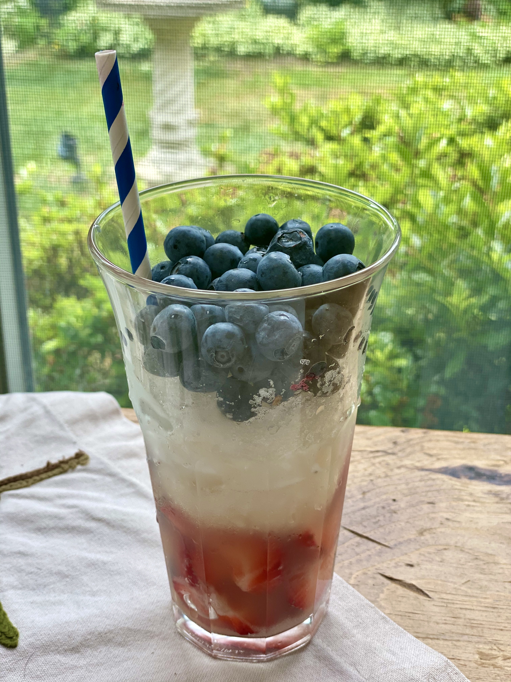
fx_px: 1023
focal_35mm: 52
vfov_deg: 36.8
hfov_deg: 28.0
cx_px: 256
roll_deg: -0.7
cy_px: 341
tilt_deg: -26.7
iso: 25
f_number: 2
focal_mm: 6
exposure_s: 1/122
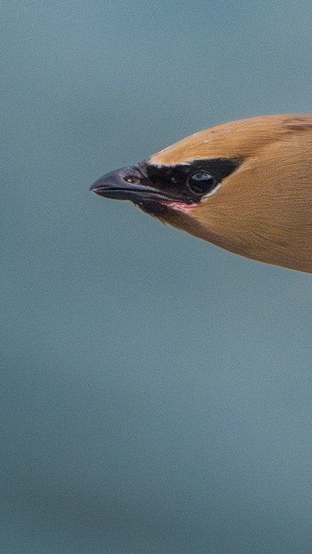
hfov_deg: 0.7
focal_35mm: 1668
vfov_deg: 1.3
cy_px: 229
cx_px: 458
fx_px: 24518
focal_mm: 600
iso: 2500
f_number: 5.6
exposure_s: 1/8000
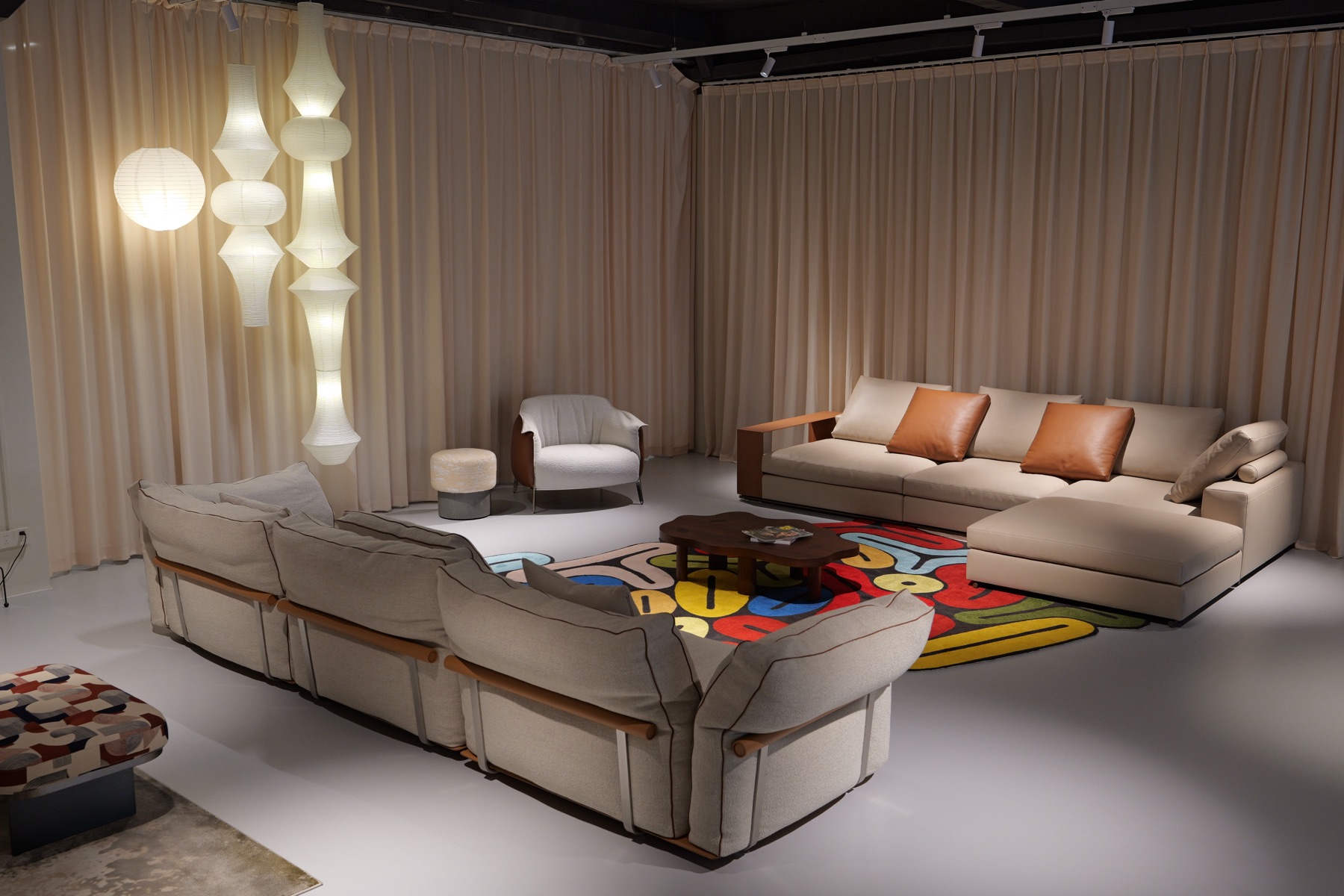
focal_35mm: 33
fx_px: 1232
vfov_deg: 40.0
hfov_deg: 57.2
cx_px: 672
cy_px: 448
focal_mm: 33
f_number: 5.6
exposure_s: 1/40
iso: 1000
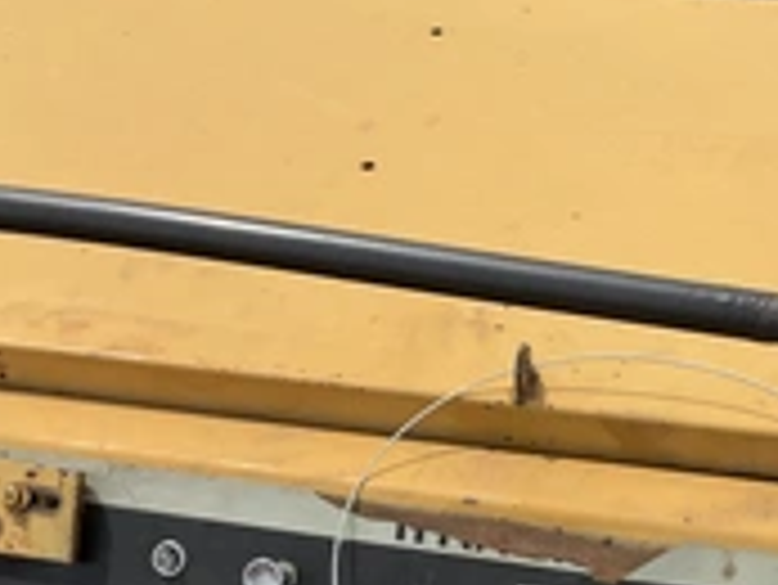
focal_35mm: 67
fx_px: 1507
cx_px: 567
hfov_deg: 28.6
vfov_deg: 21.0
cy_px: 630
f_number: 1.8
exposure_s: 1/1912
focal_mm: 3
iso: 25
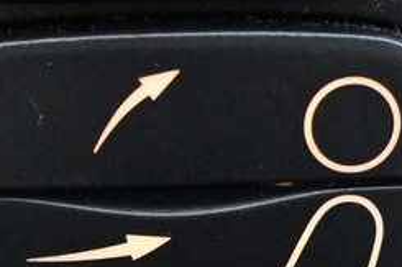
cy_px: 372
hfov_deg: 12.9
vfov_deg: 8.5
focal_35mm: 159
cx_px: 187
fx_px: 1774
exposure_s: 1/25
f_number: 3.5
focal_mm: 16
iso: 4000
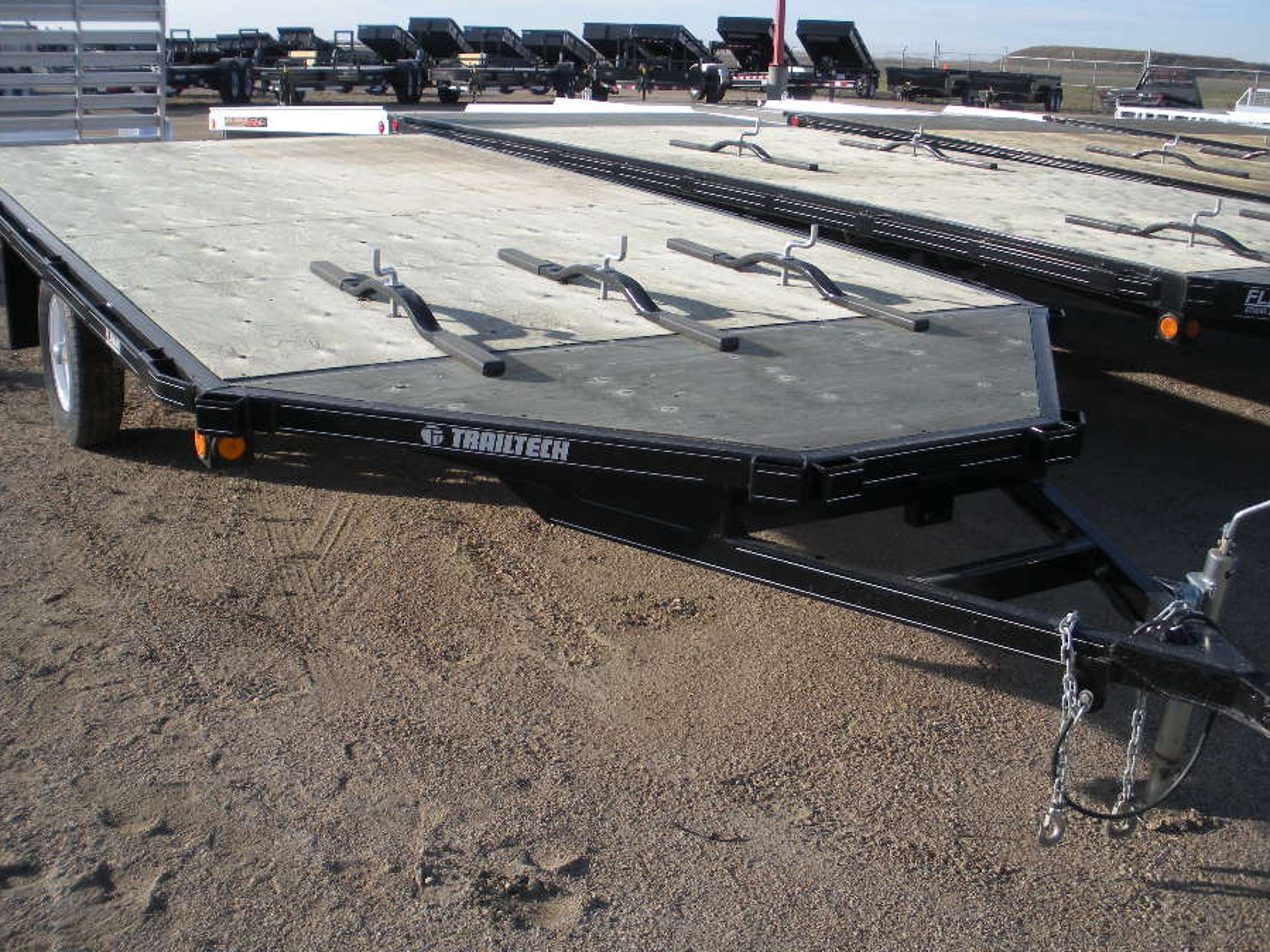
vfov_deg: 35.1
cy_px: 444
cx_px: 639
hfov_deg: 45.8
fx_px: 1504
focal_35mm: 41
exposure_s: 1/392
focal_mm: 6.3
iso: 64
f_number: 3.5
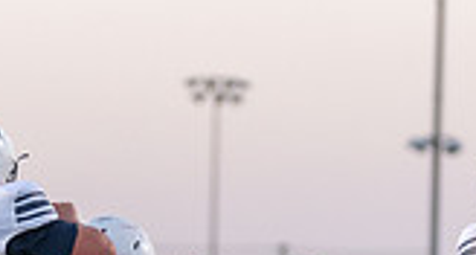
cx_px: 229
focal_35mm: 476
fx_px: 5943
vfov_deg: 2.5
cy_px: 321
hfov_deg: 4.6
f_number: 2.8
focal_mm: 121
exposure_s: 1/1250
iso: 1000
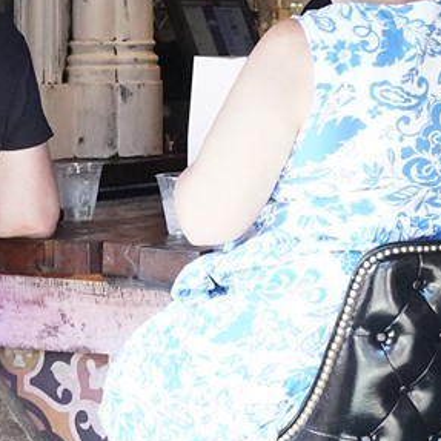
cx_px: 796
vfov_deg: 10.5
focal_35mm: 166
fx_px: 2393
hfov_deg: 10.0
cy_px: 23
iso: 6400
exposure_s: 1/100
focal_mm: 28
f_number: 6.3
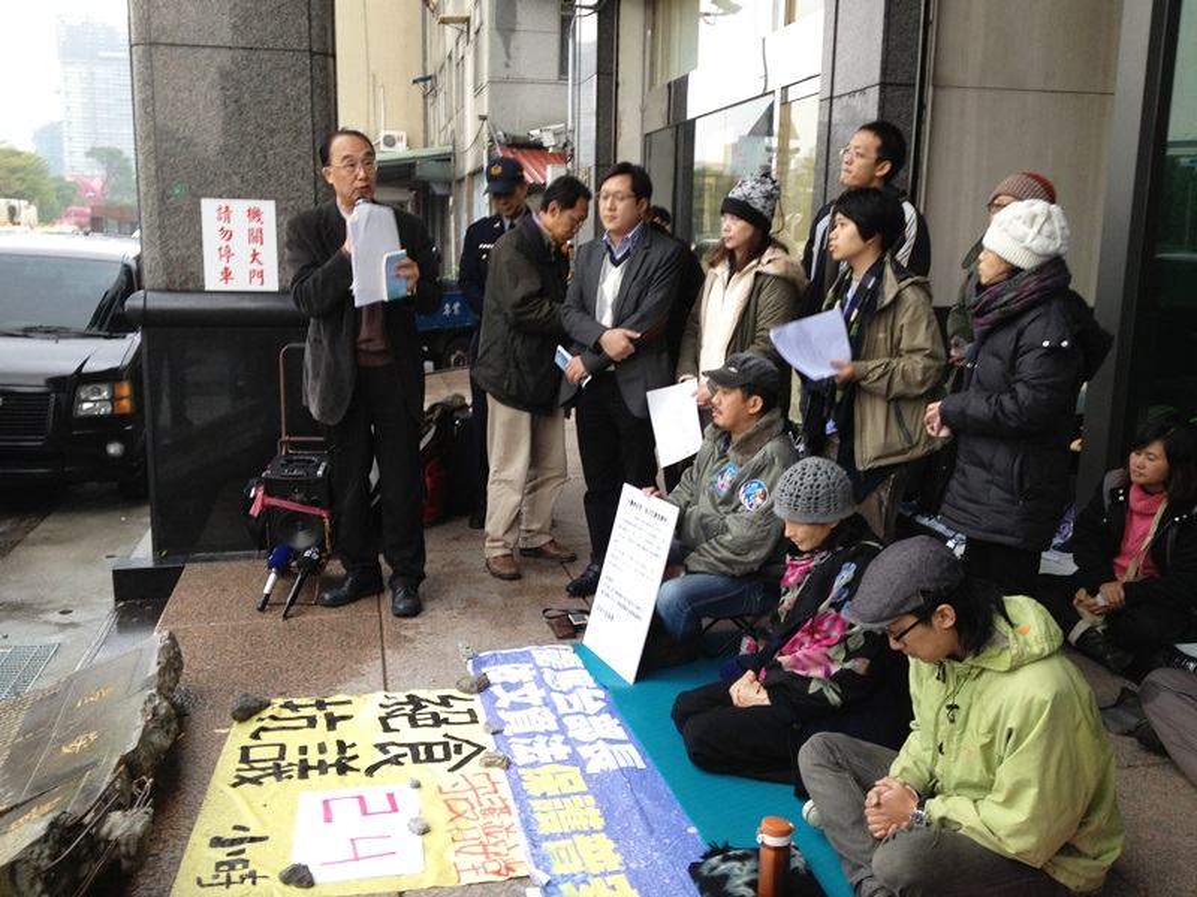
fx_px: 1210
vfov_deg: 40.7
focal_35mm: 35
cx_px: 598
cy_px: 448
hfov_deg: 52.6
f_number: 2.4
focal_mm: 4.28
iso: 64
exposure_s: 1/20
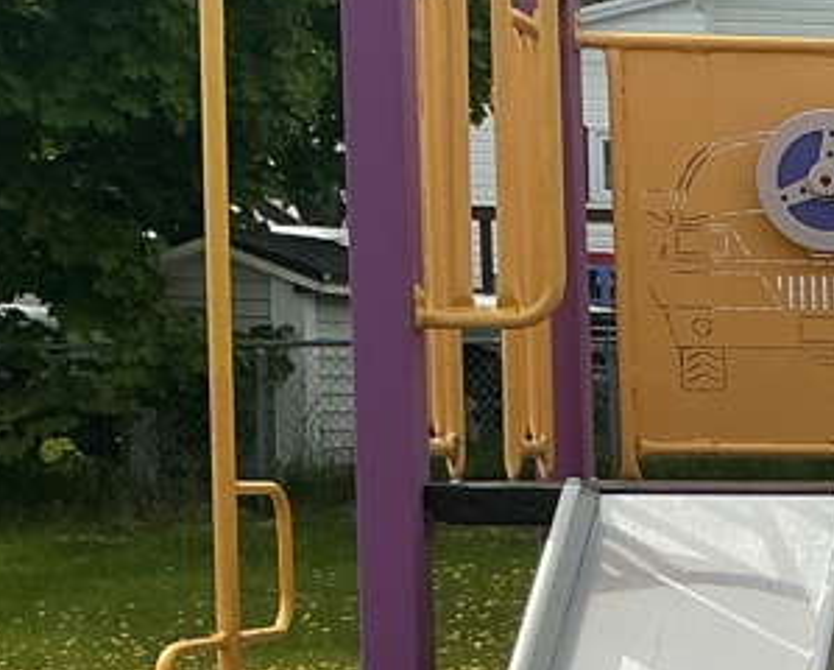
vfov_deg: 12.6
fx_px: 2991
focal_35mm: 121
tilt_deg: -3.3
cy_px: 723
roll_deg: -0.6
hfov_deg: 13.8
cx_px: 1607
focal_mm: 3
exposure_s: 1/2320
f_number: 1.8
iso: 25
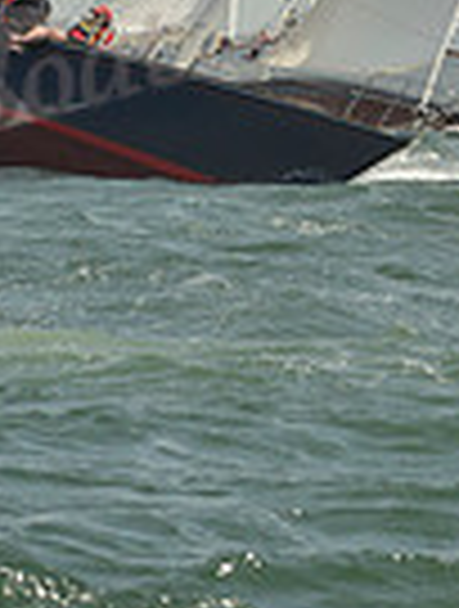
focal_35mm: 350
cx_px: 533
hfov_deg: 4.3
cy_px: -653
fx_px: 6159
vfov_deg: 5.5
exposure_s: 1/1250
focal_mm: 85
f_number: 9
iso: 200
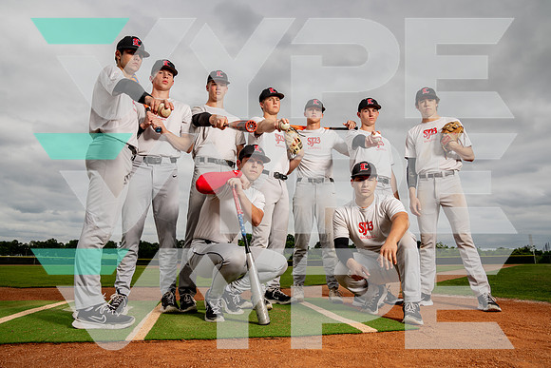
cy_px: 182
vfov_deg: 52.0
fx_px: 377
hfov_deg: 72.3
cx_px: 276
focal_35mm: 25
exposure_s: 1/250
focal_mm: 24
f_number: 8
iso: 50
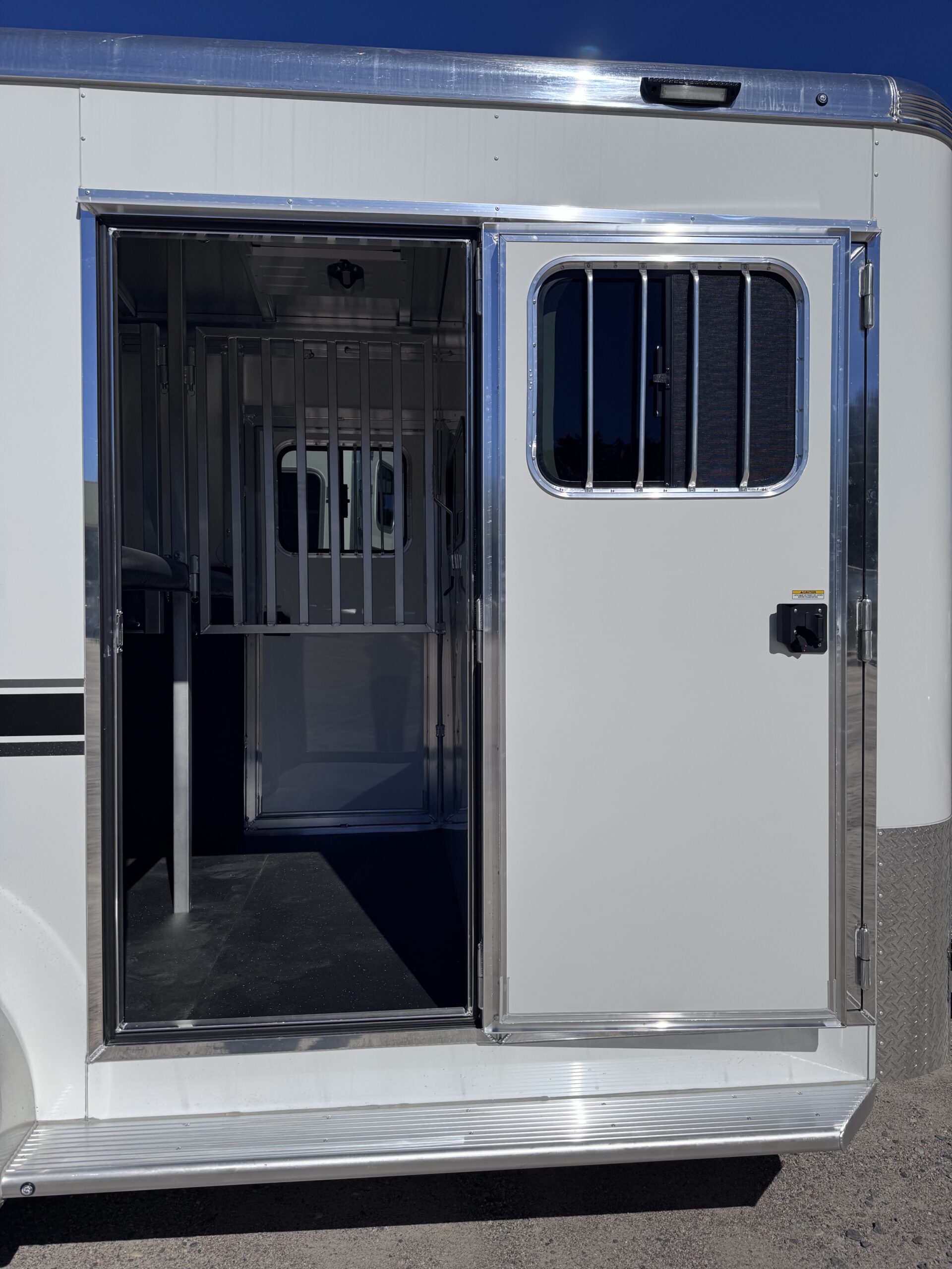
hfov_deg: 56.8
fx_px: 880
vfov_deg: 71.6
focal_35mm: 24
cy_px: 634
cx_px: 476
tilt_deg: -0.2
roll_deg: -0.8
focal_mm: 6.76
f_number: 1.78
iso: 50
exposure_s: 1/12346
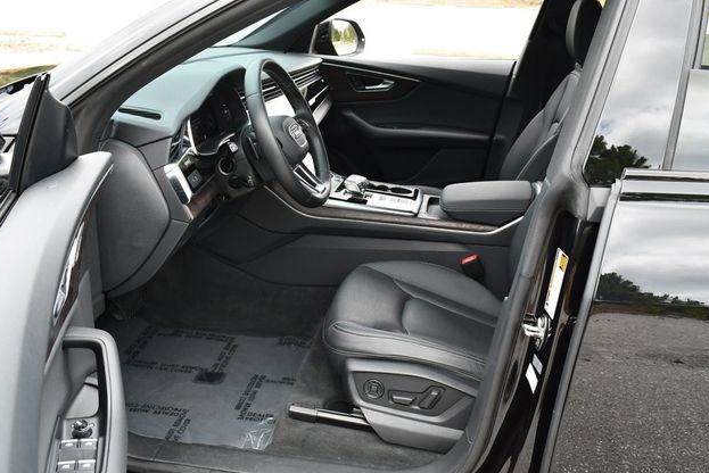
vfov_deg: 36.0
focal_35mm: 37
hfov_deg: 51.9
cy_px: 234
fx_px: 729
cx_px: 356
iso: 400
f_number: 5
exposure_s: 1/250
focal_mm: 18
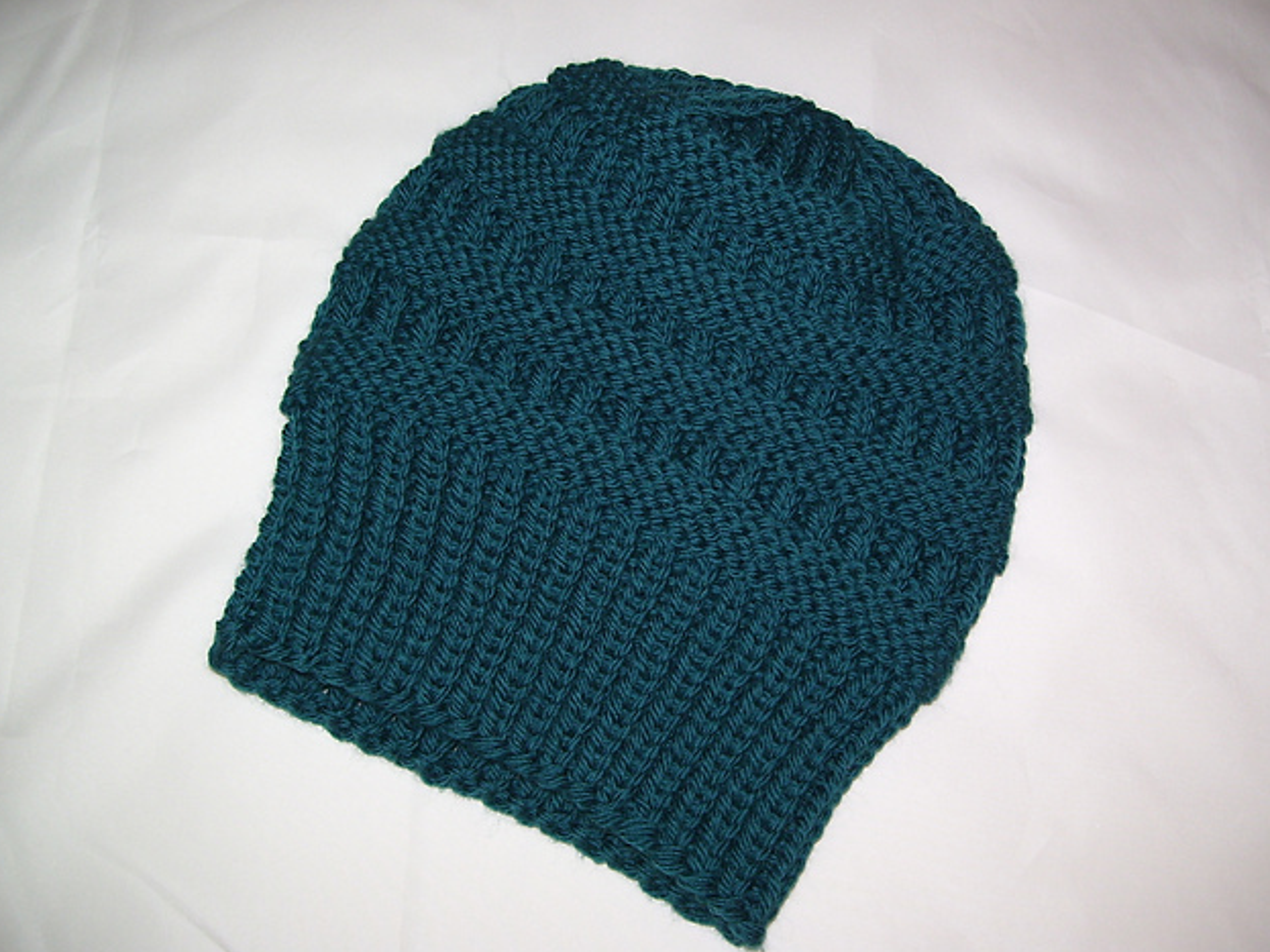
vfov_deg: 38.7
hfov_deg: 50.1
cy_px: 469
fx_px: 1357
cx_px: 640
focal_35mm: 37
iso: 80
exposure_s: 1/60
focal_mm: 6
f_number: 2.7
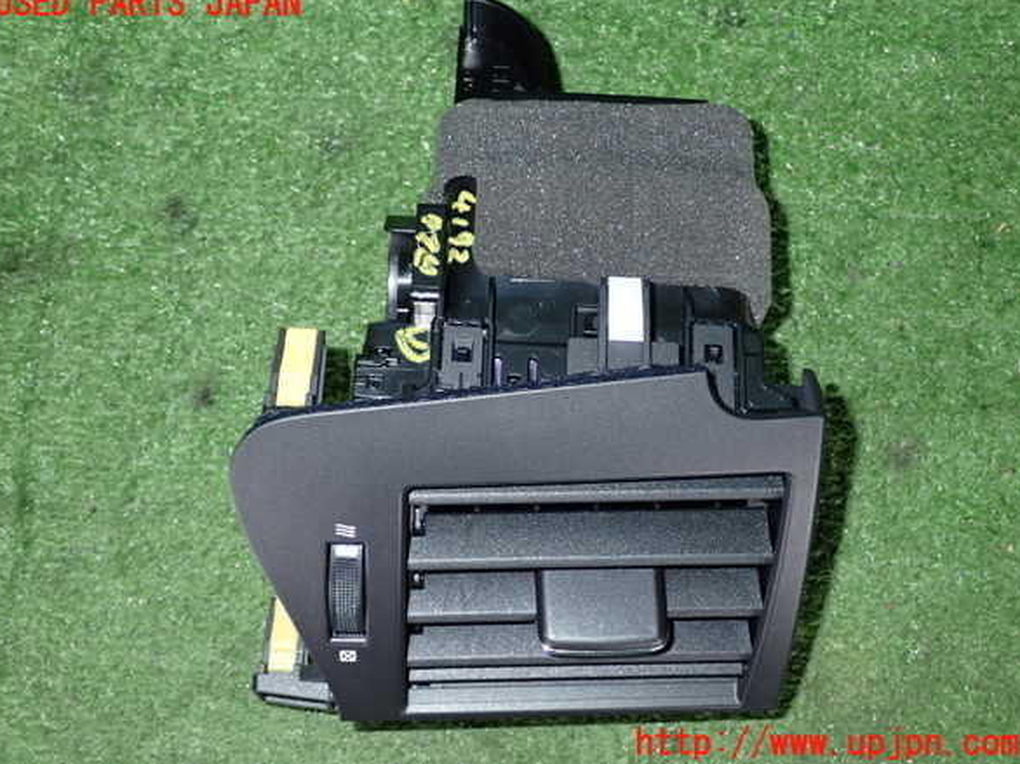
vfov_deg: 34.3
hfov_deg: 44.8
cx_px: 507
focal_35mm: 42
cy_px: 374
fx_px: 1237
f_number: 8
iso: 500
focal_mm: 7.31
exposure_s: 1/40
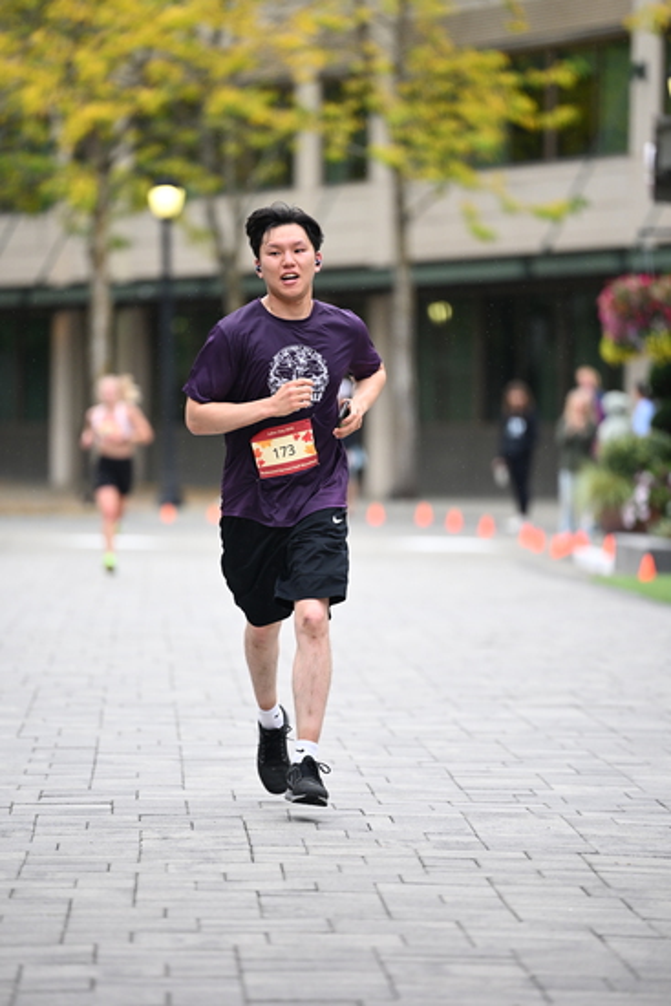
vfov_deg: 10.3
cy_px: 503
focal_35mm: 200
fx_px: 5588
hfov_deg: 6.9
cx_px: 336
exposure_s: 1/1600
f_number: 2.8
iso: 1250
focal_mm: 200
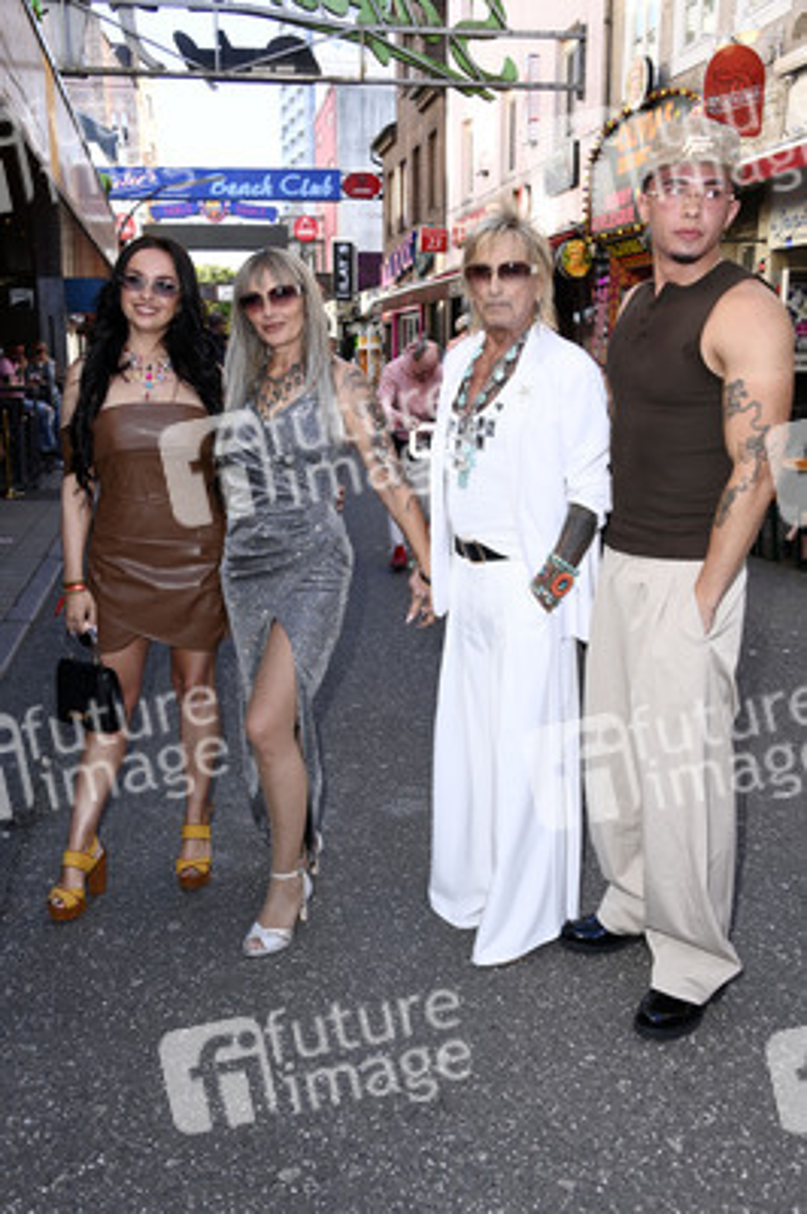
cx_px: 404
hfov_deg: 38.8
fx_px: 1145
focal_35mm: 34
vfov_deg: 55.8
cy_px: 607
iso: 640
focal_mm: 34
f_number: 6.3
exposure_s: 1/250
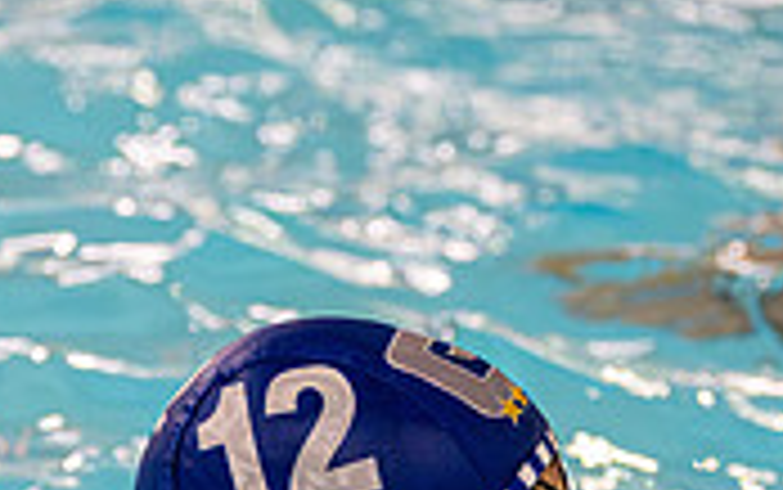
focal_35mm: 639
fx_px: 13645
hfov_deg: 3.3
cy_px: 600
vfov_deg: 2.1
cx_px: 155
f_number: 4
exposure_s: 1/1000
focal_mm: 130
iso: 14400
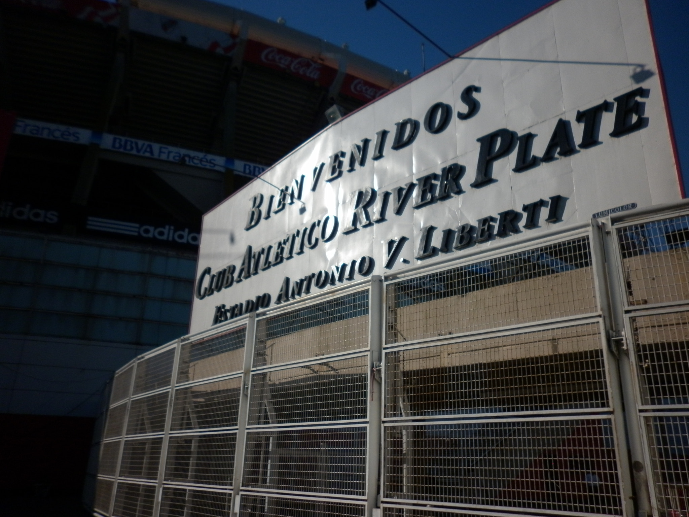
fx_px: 557
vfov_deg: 49.7
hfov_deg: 63.4
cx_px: 344
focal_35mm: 28
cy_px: 258
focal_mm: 5
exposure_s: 1/800
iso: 80
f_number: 7.1
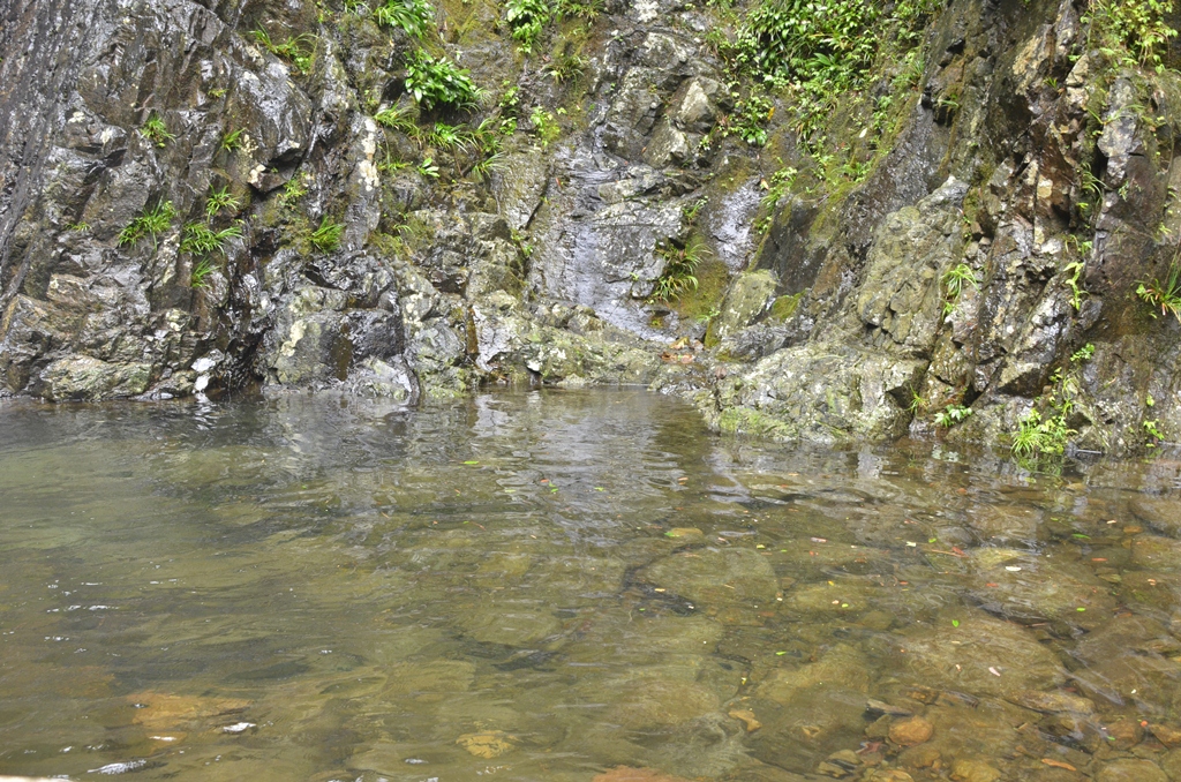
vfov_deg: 31.7
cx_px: 590
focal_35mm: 42
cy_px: 391
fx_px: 1375
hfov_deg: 46.5
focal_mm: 28
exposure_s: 1/125
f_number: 5.6
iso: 400
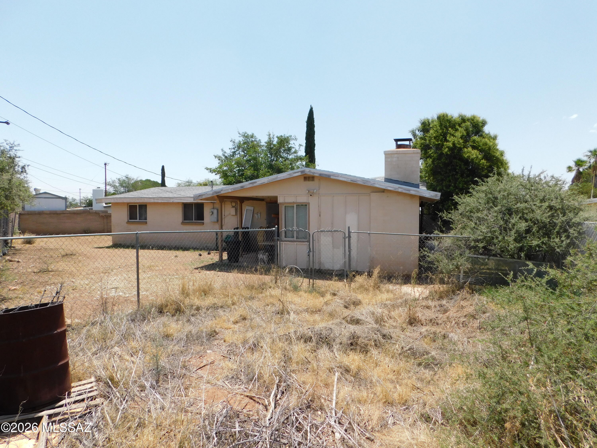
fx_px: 397
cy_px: 224
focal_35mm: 23
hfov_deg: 73.9
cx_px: 298
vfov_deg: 58.9
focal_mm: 4
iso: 125
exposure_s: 1/1250
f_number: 3
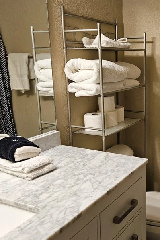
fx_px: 273
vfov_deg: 47.4
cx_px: 151
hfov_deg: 30.8
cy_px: 115
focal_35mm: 41
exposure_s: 1/120
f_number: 1.8
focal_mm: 5.4
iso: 100
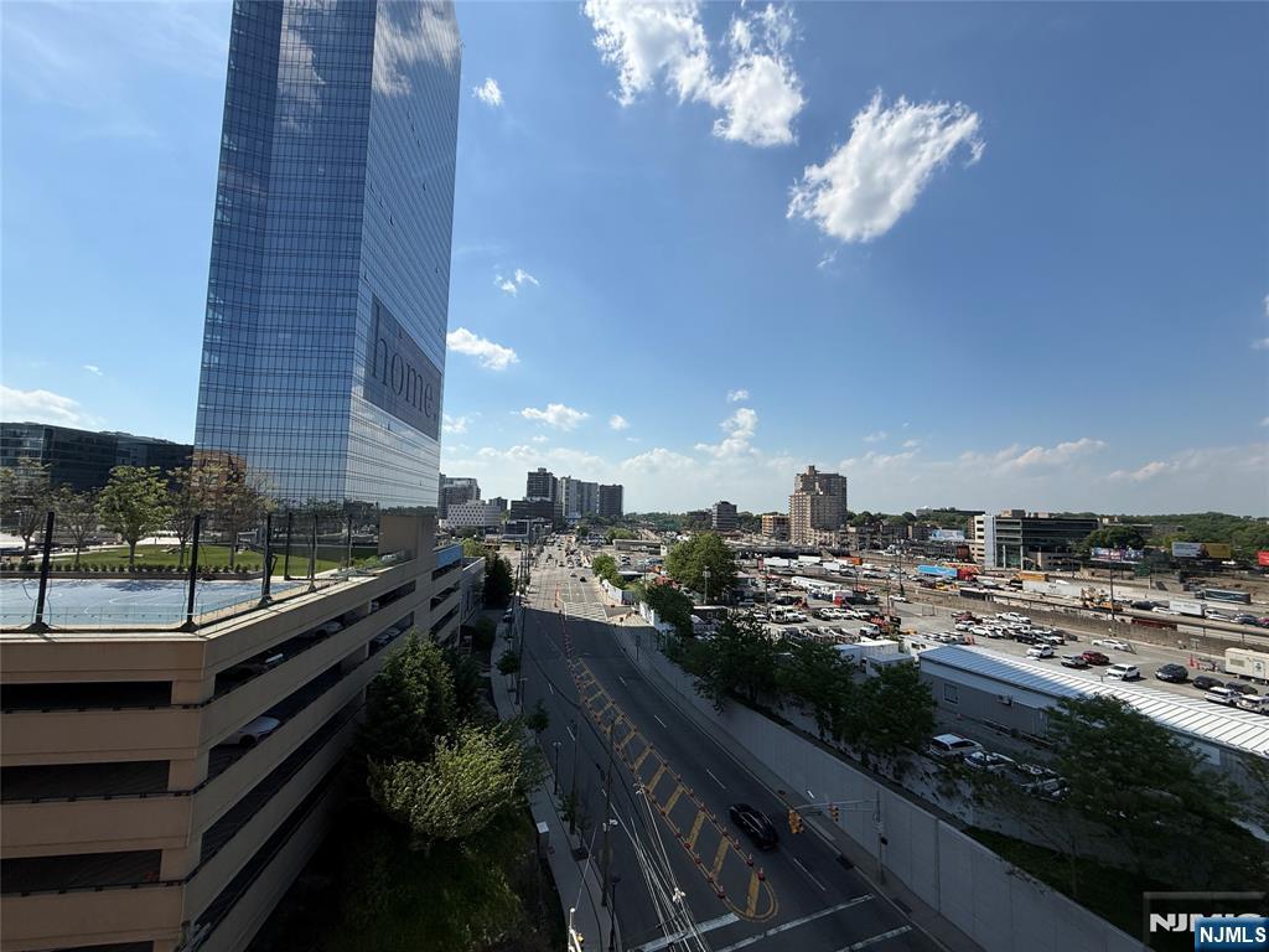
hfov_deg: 102.1
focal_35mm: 14
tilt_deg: +3.9
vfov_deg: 85.7
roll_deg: -1.9
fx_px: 513
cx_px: 634
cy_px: 476
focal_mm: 2.22
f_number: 2.2
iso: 50
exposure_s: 1/3663
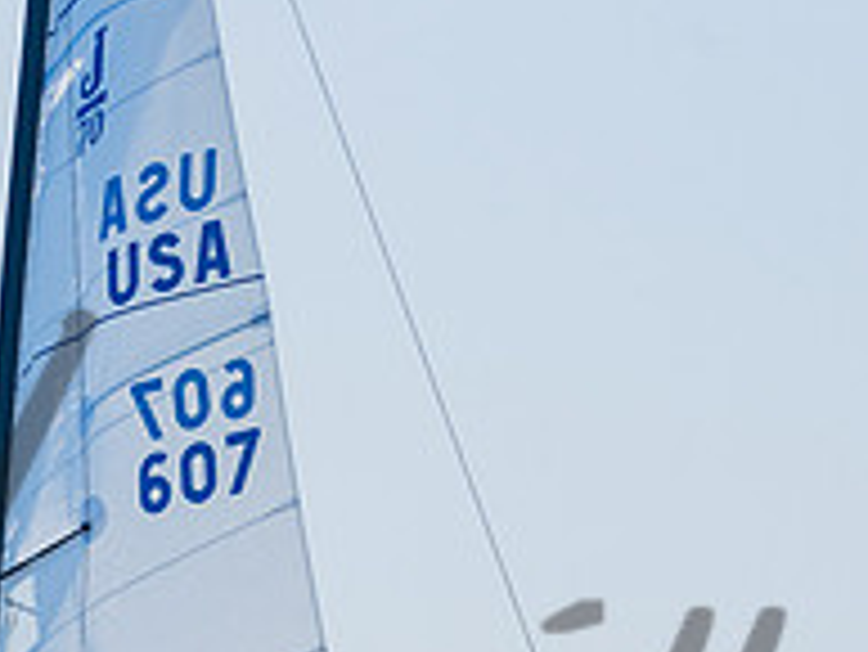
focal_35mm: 369
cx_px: 139
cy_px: 821
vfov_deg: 4.0
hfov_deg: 5.4
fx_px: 9258
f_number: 8
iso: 400
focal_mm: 85
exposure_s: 1/1250
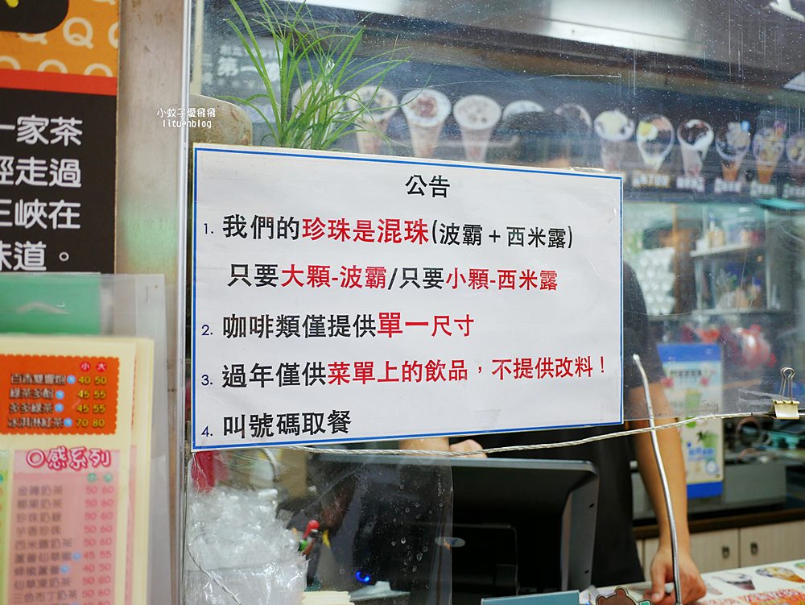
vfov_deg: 49.8
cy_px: 302
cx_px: 402
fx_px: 651
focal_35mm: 28
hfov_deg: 63.4
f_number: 2.5
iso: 200
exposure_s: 1/125
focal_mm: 14
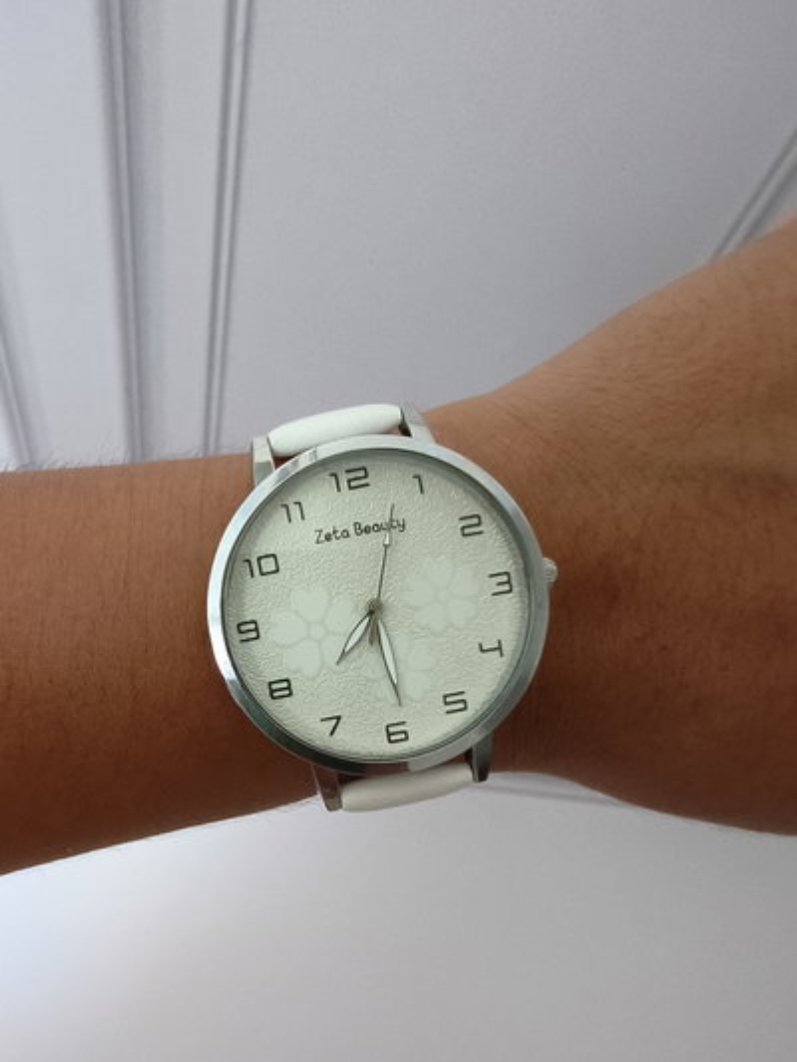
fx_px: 736
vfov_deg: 71.6
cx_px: 398
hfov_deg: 56.8
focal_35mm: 24
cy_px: 531
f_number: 2
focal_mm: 1.83
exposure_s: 1/20
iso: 1888
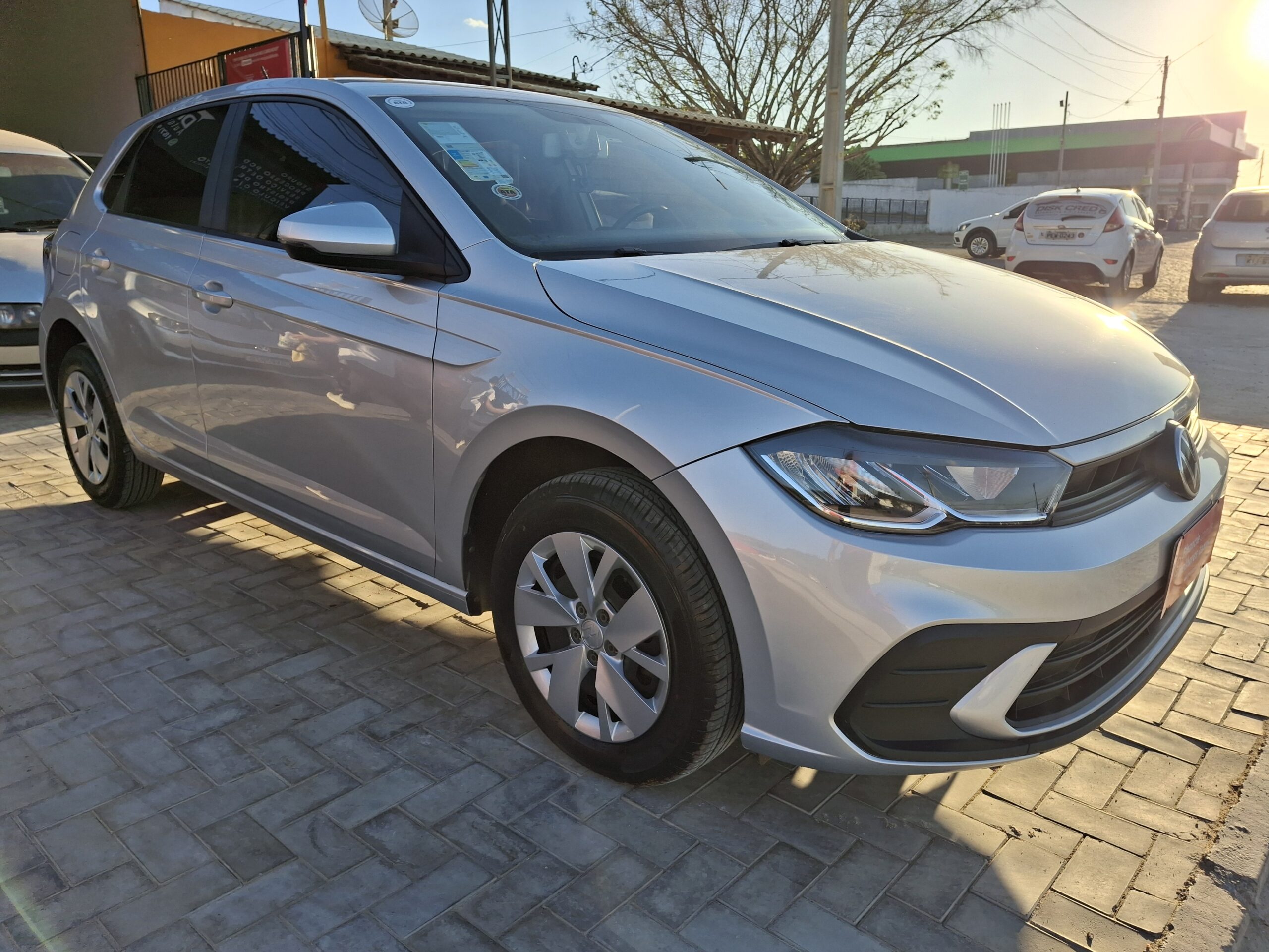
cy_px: 476
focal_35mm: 25
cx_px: 634
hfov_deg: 69.4
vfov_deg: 54.9
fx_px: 916
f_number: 1.8
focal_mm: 4.69
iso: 25
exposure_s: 1/703
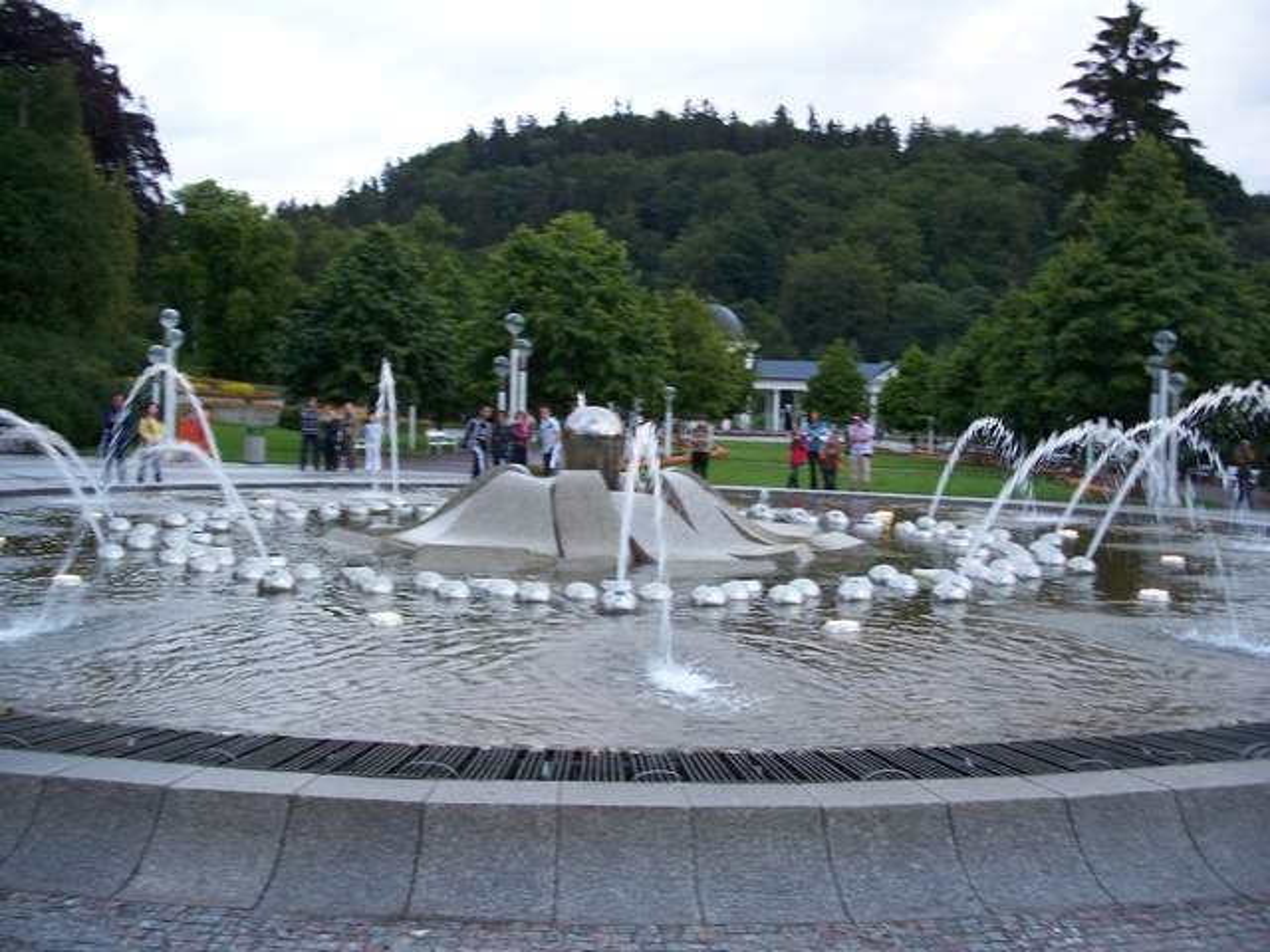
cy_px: 476
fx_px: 1357
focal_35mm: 37
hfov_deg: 50.1
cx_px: 635
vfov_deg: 38.7
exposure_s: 1/25
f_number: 2.8
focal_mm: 7.8
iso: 200
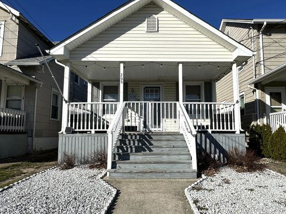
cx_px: 152
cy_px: 104
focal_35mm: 20
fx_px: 165
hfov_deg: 81.7
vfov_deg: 66.0
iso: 50
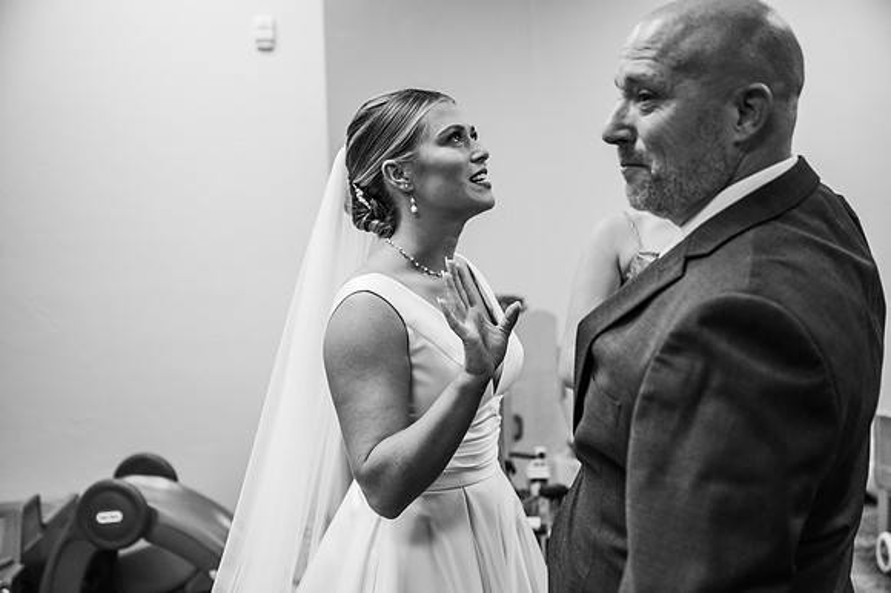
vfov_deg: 32.6
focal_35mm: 41
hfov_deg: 47.4
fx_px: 1014
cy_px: 296
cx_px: 446
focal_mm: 41
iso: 2000
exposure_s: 1/320
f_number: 3.2
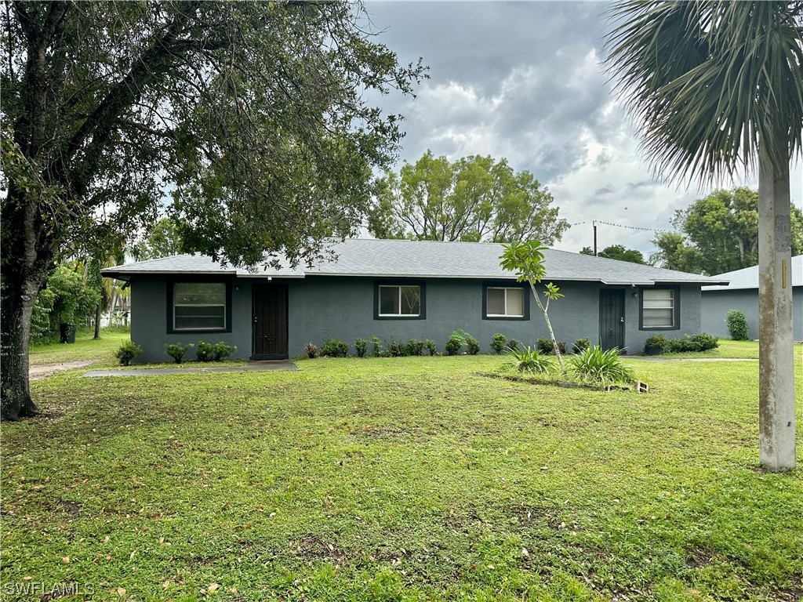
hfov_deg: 71.6
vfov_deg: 56.8
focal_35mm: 24
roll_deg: -0.2
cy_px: 301
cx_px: 402
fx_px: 557
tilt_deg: -0.3
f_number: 1.78
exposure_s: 1/1183
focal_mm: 6.86
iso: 80
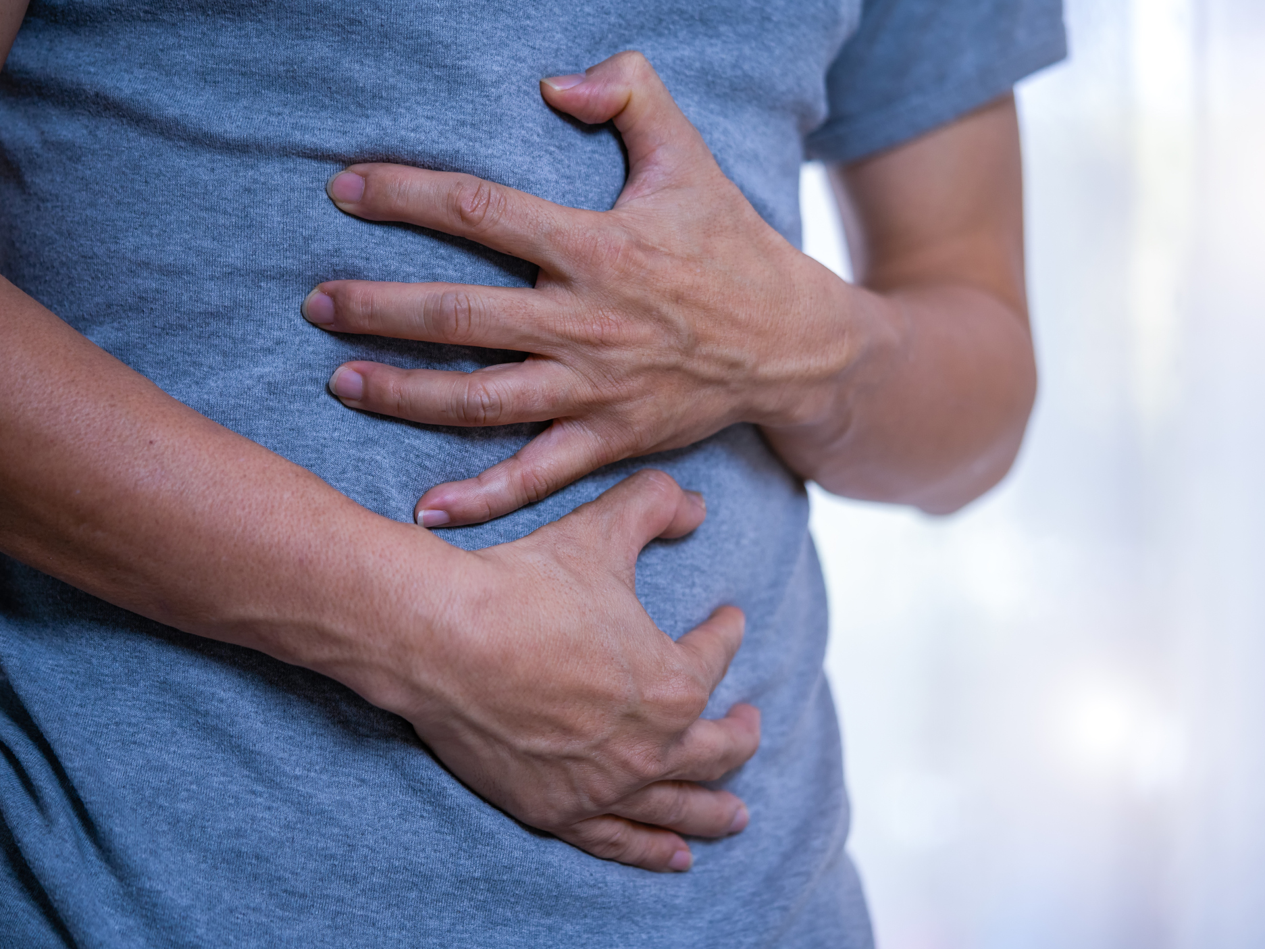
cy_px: 473
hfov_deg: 20.0
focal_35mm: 98
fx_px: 3582
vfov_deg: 15.1
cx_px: 655
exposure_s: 1/160
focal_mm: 90
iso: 320
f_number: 2.8
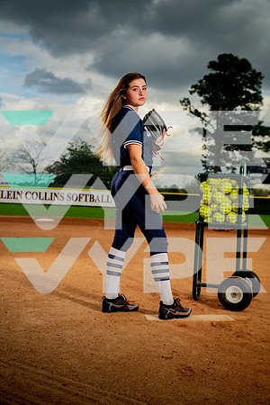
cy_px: 202
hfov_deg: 29.2
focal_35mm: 46
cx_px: 135
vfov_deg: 42.7
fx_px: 517
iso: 500
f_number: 4.5
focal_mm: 46
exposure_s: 1/250
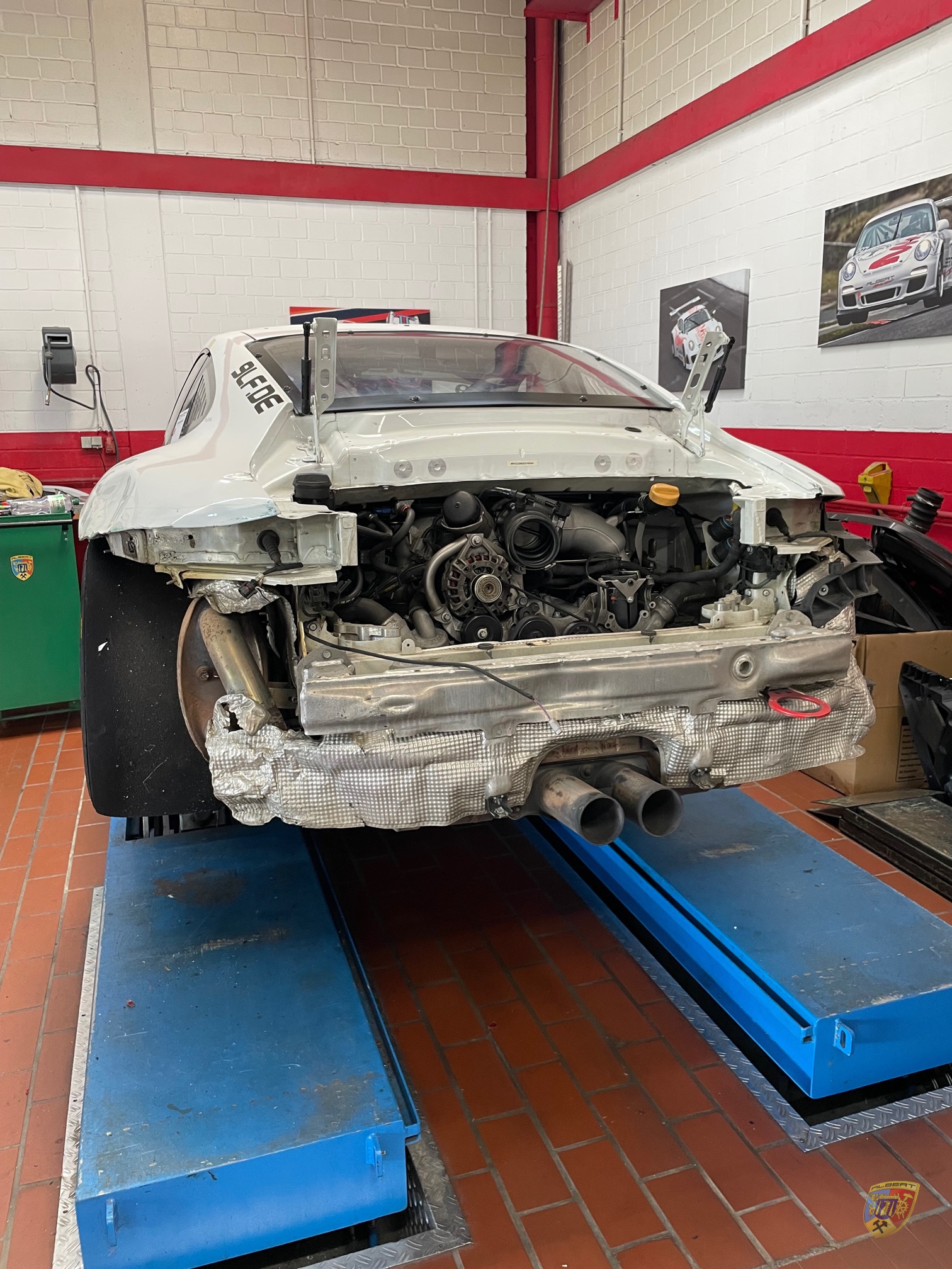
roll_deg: +0.7
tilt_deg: -12.4
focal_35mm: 26
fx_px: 953
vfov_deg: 67.3
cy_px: 634
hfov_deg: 53.1
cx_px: 476
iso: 125
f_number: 1.6
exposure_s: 1/50
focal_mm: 4.2
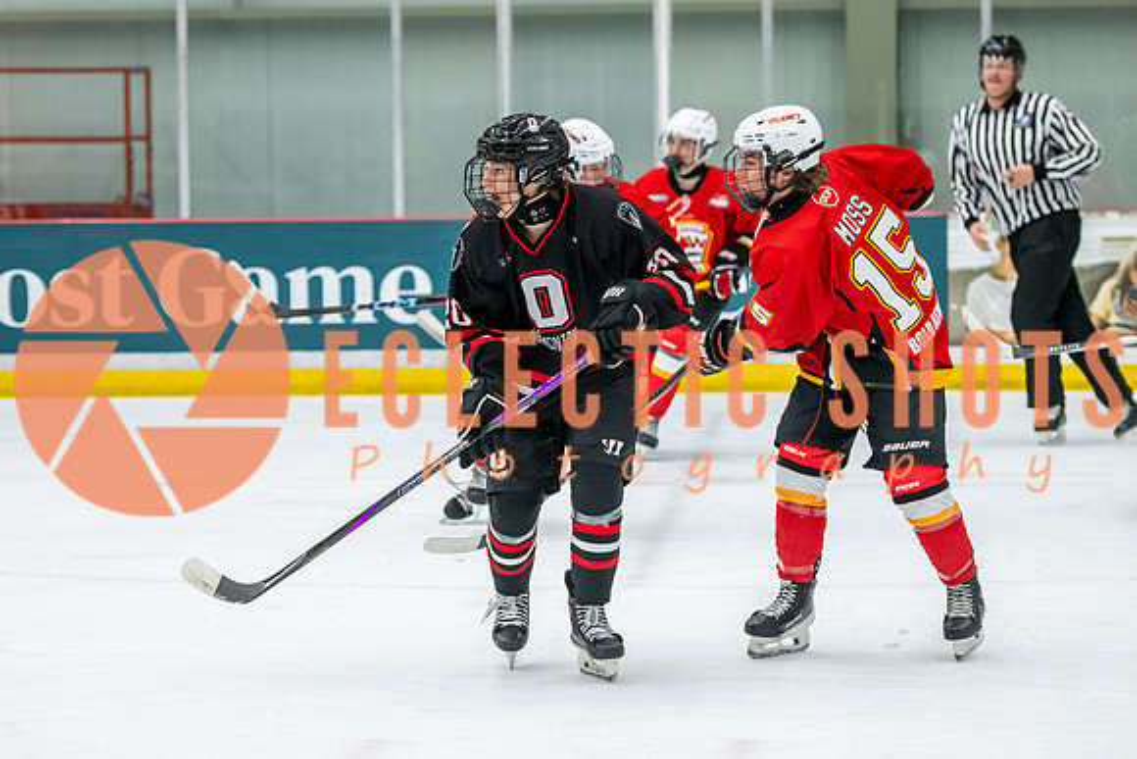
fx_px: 4643
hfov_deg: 14.0
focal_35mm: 147
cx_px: 524
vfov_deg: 9.3
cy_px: 379
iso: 2000
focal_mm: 105
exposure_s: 1/640
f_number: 3.2
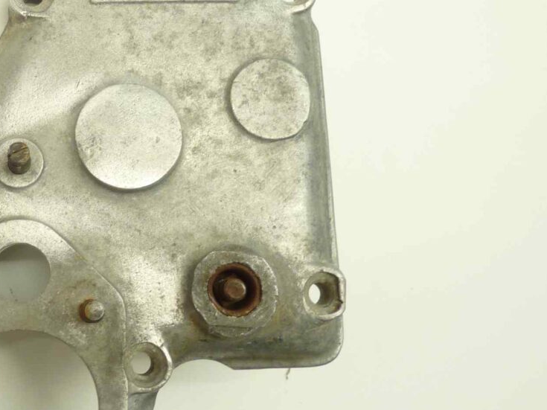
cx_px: 61
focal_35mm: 51
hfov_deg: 35.4
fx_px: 806
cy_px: 169
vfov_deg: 28.5
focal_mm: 4.1
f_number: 3.3
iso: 80
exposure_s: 1/13
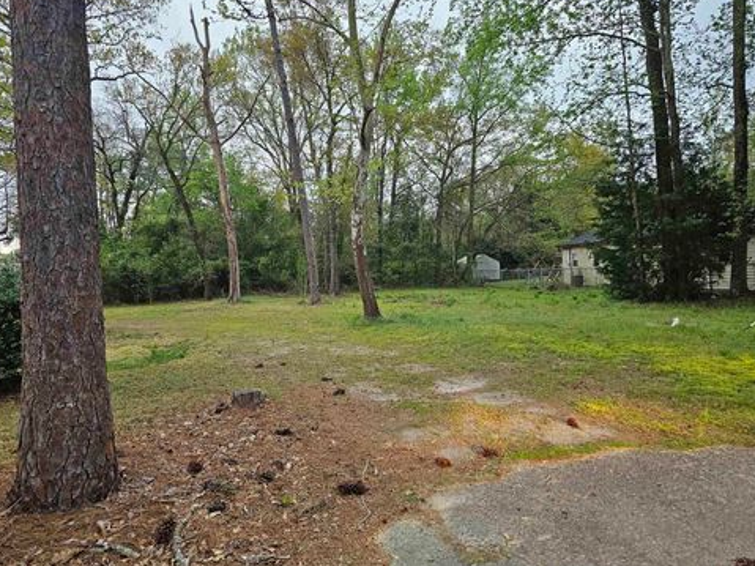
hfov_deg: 71.6
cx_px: 374
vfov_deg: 56.8
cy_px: 275
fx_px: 523
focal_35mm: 24
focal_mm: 6.3
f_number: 1.7
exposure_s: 1/120
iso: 200
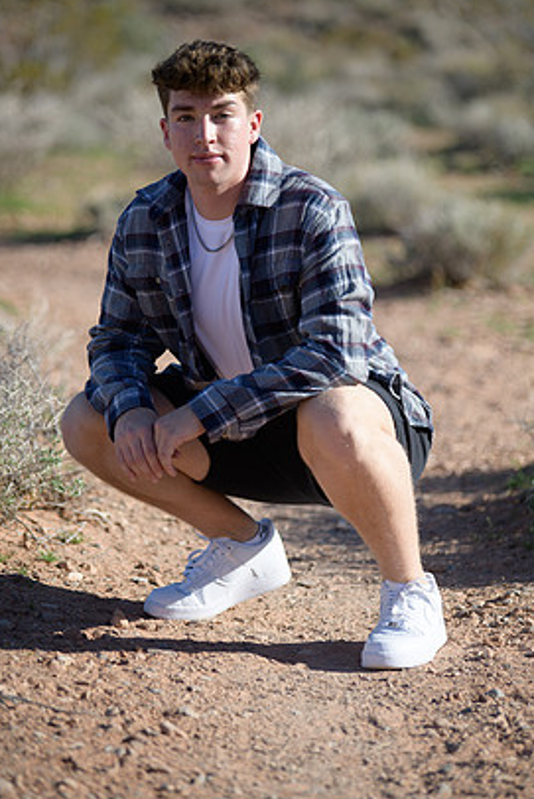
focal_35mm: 155
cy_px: 386
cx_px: 250
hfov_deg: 8.9
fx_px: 3446
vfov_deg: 13.2
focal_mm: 140
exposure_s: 1/3200
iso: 200
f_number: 2.8
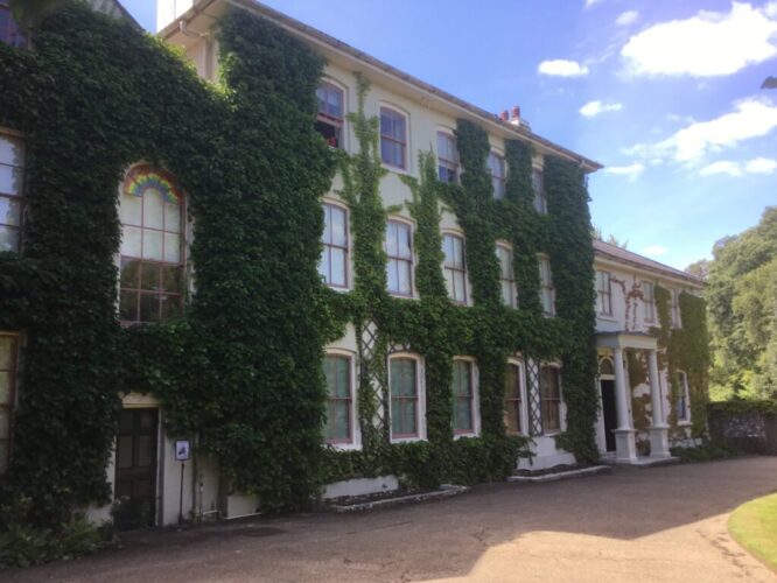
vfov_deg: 45.5
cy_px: 292
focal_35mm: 31
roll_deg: +2.7
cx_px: 388
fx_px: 696
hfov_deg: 58.3
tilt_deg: +9.7
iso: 25
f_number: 2.4
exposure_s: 1/347
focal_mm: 3.3
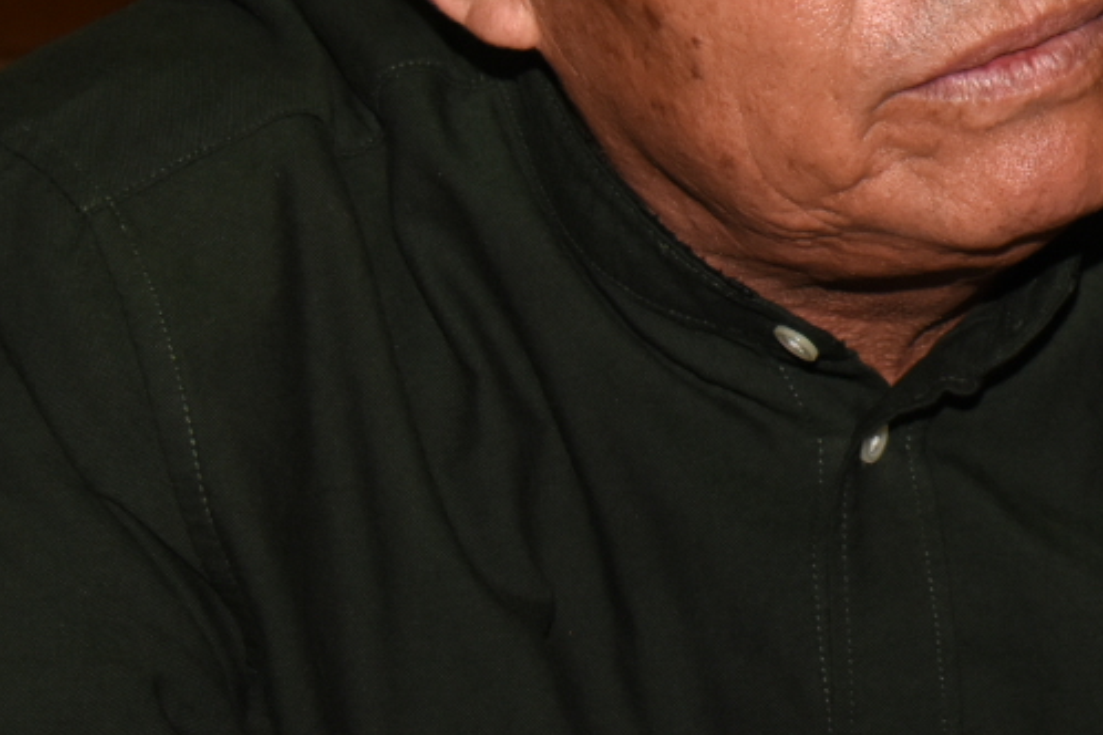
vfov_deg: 5.8
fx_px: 7169
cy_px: -122
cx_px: 1537
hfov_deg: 8.6
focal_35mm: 234
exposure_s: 1/60
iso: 800
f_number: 8
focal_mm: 48
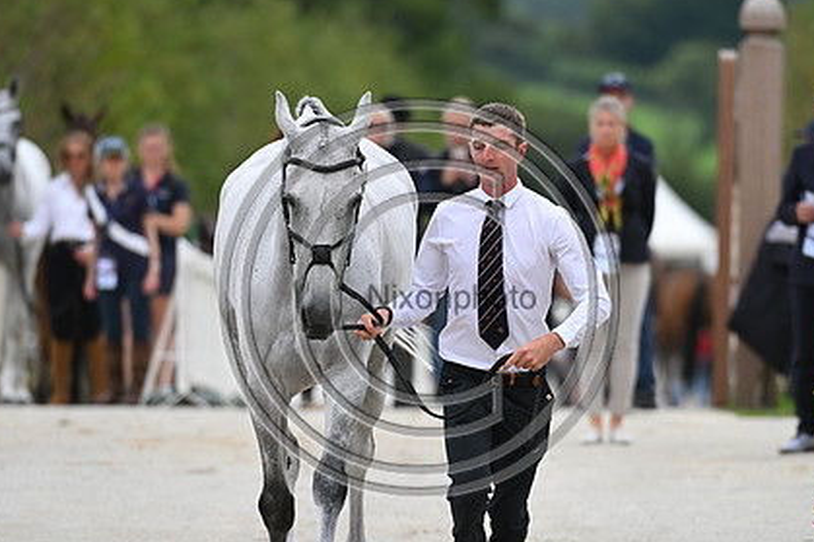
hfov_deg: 3.7
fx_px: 12521
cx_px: 396
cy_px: 271
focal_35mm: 554
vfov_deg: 2.5
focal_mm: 400
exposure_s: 1/1600
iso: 500
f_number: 5.6
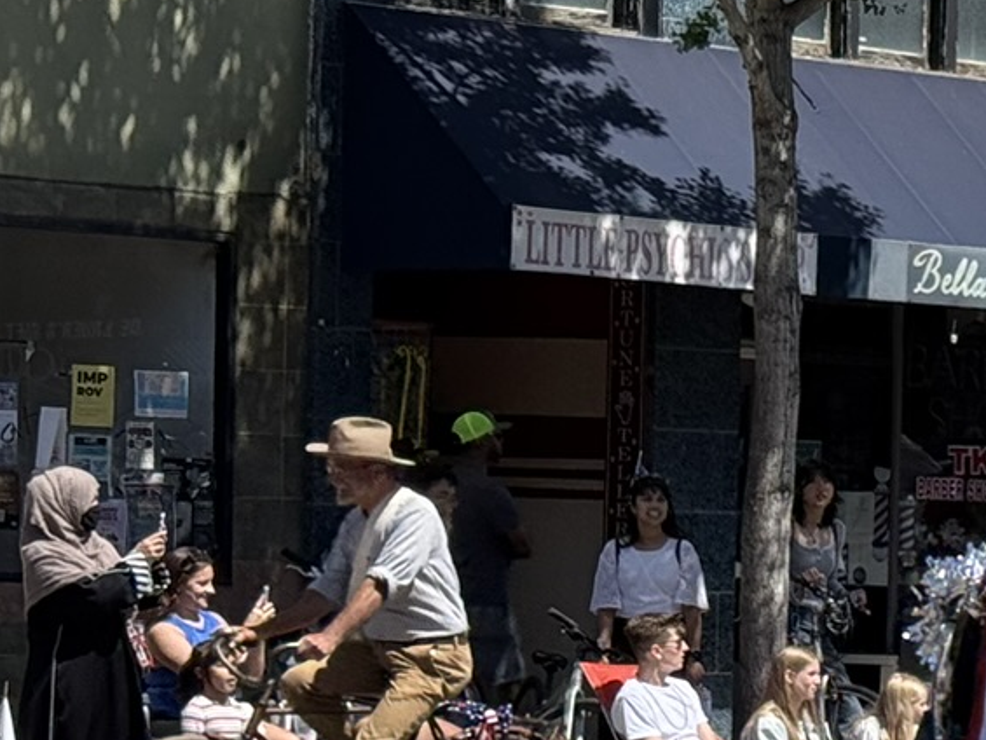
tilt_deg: -1.5
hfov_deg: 10.7
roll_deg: -2.0
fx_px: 4957
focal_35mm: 174
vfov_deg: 8.5
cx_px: 1752
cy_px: 644
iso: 64
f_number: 1.78
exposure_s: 1/3378
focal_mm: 6.76
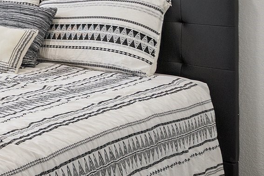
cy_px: -27
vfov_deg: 19.8
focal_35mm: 65
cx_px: -179
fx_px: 477
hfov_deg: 22.3
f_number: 8
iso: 400
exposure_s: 1/10
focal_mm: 18
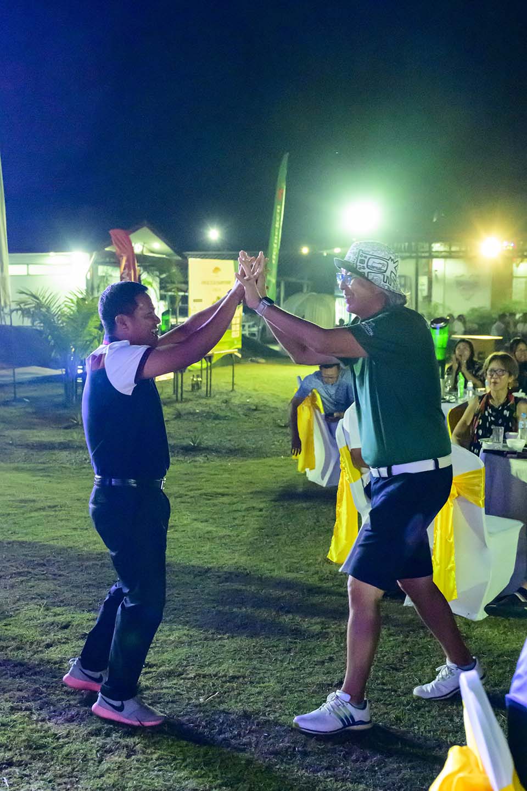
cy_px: 396
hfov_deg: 32.6
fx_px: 900
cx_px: 264
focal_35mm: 41
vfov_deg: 47.4
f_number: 4.5
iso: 25600
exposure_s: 1/250
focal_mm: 41
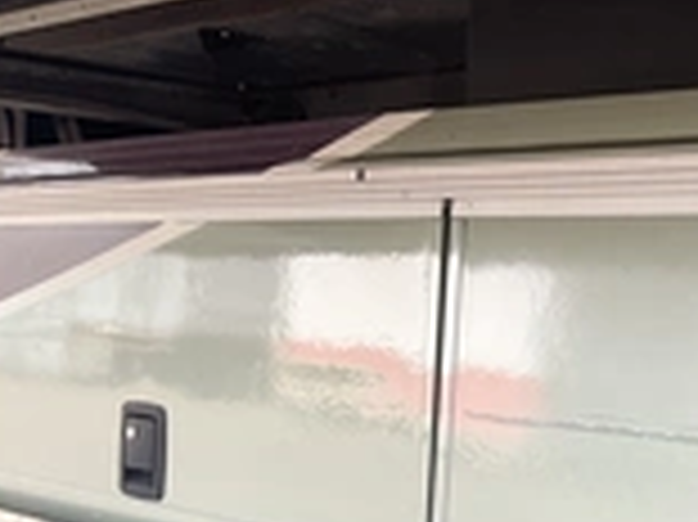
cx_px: 797
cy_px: 652
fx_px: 1511
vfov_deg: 18.4
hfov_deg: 24.1
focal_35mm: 75
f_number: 1.8
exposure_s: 1/191
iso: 20
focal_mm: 3
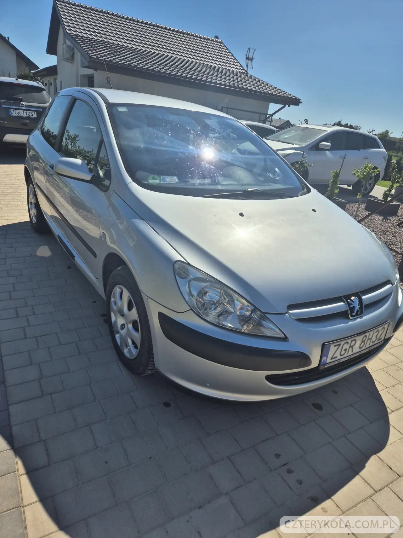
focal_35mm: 23
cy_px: 269
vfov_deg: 73.9
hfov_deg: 58.9
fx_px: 357
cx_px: 202
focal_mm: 5.4
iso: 25
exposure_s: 1/6784
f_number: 1.8
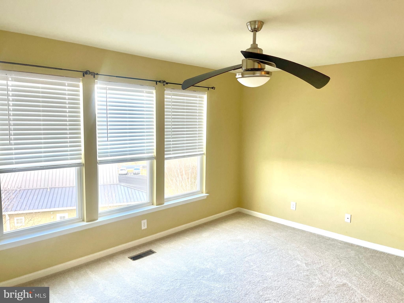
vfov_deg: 54.9
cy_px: 152
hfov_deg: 69.4
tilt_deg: -7.4
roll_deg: -1.1
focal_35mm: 25
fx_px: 292
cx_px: 202
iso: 125
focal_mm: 5.1
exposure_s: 1/121
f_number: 1.6
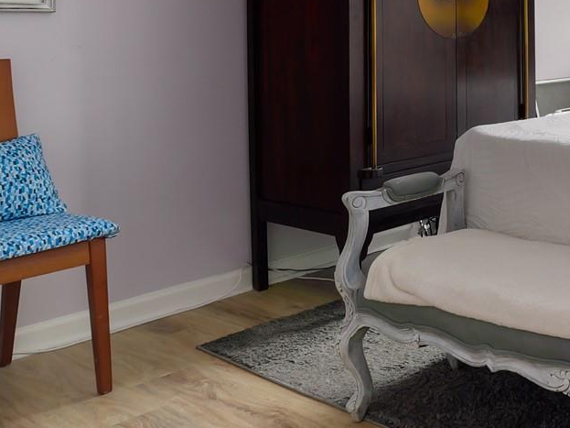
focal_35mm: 46
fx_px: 757
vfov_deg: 30.0
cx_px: 714
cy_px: 32
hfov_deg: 32.6
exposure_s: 1/50
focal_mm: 7
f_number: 3.5
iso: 800
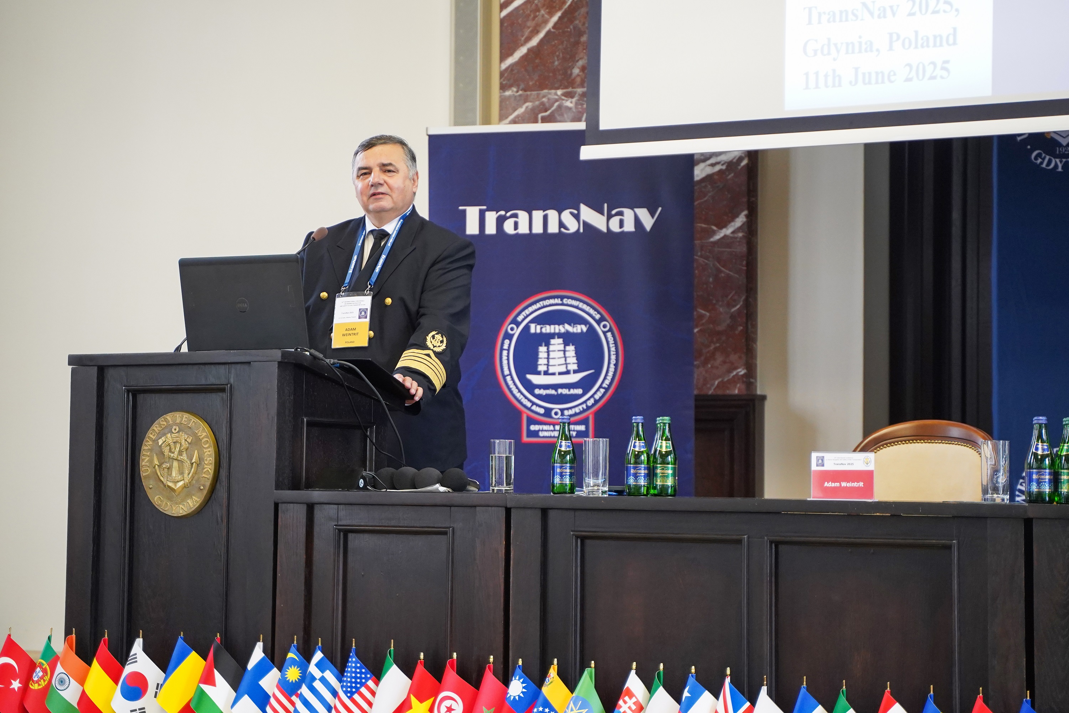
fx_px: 2227
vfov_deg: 18.2
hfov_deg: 27.0
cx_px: 534
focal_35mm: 75
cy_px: 356
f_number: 2.8
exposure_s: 1/200
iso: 2500
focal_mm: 75
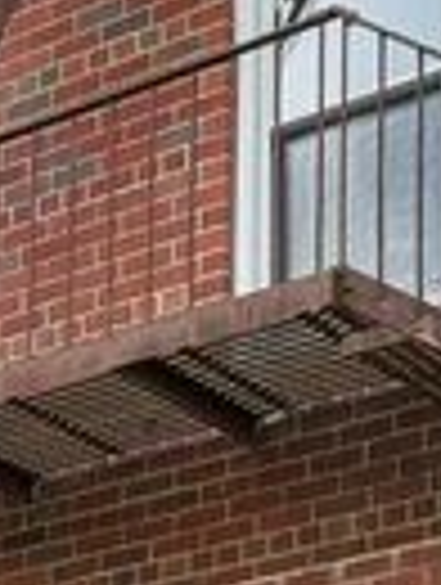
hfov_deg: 8.5
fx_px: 2756
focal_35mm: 163
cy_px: 1519
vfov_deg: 10.1
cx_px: -526
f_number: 8
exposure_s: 1/50
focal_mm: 21.5
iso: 100
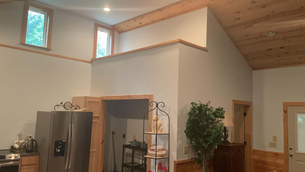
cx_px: 153
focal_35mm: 32
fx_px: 259
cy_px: 86
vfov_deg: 36.7
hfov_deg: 61.0
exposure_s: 1/40
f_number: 1.8
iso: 200
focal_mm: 3
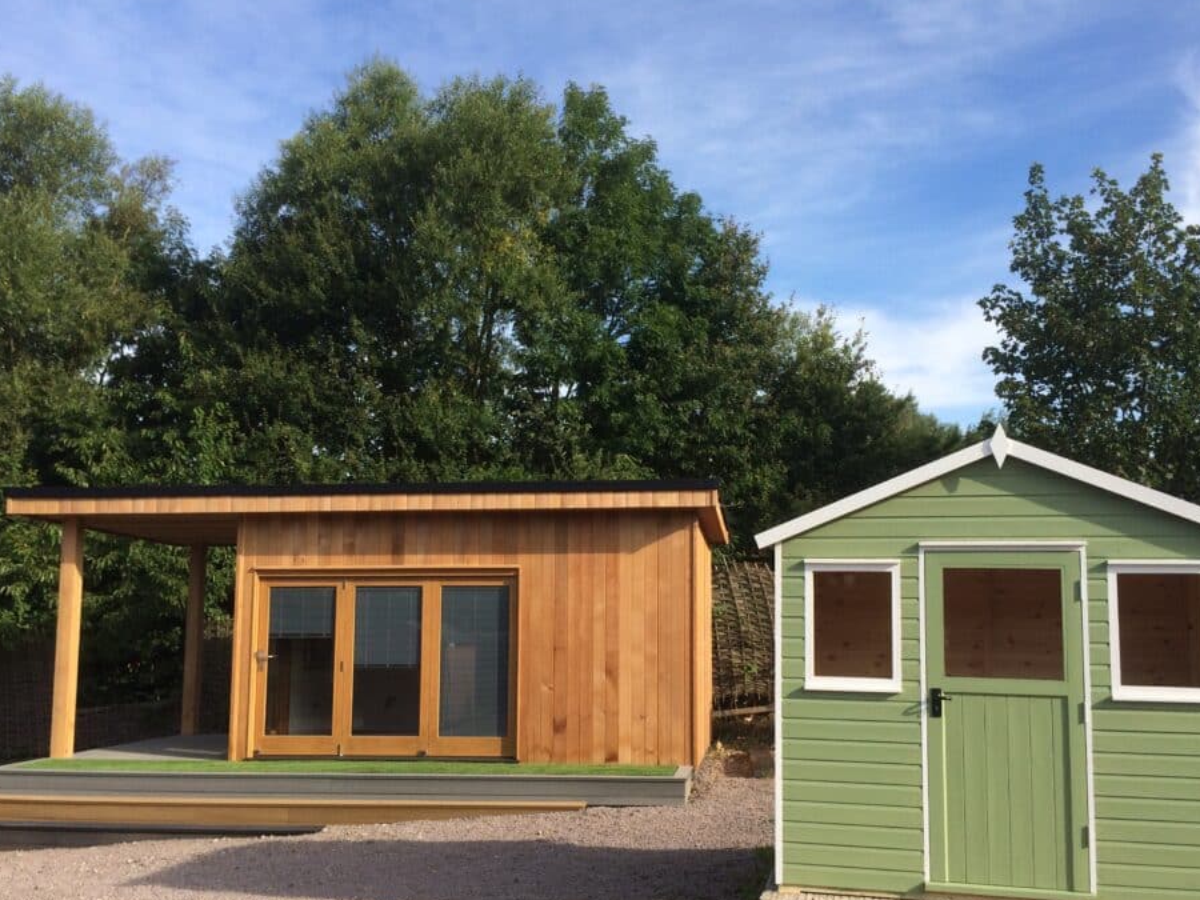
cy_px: 501
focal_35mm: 33
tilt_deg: +4.9
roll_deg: +0.4
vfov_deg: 42.9
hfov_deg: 55.3
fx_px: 1144
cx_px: 631
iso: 32
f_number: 2.2
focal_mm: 4.15
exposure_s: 1/1466
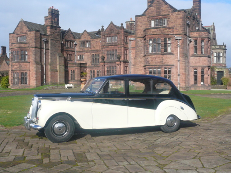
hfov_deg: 44.8
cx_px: 116
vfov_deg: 34.3
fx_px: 280
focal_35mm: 42
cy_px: 86
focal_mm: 6.9
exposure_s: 1/160
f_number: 10
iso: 100
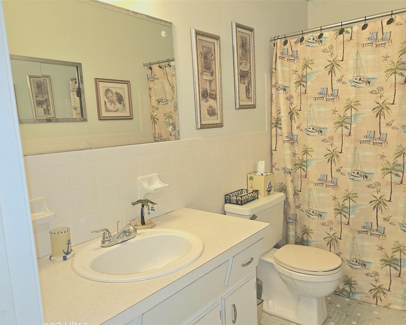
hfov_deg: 70.3
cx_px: 211
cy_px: 162
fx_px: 288
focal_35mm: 24
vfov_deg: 58.8
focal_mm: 6.3
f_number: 1.7
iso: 100
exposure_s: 1/60.2
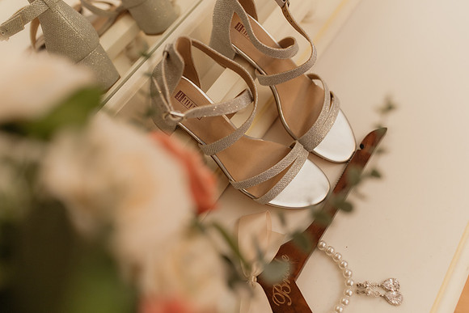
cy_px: 155
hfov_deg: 52.5
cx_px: 233
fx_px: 476
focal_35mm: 37
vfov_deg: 36.4
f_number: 2.2
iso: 320
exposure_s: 1/125
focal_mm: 35
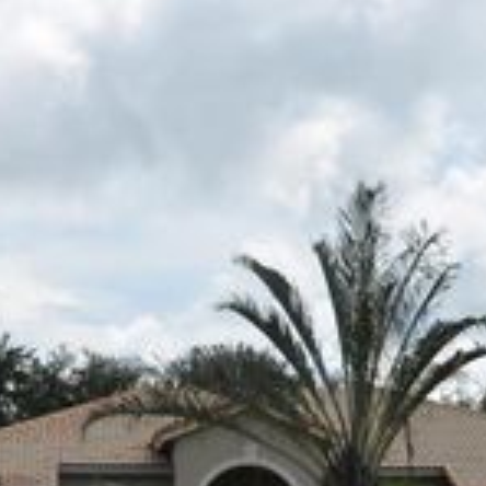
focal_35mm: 103
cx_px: 174
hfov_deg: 16.9
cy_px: 488
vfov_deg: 16.5
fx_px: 1636
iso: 100
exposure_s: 1/250
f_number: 8
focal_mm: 24
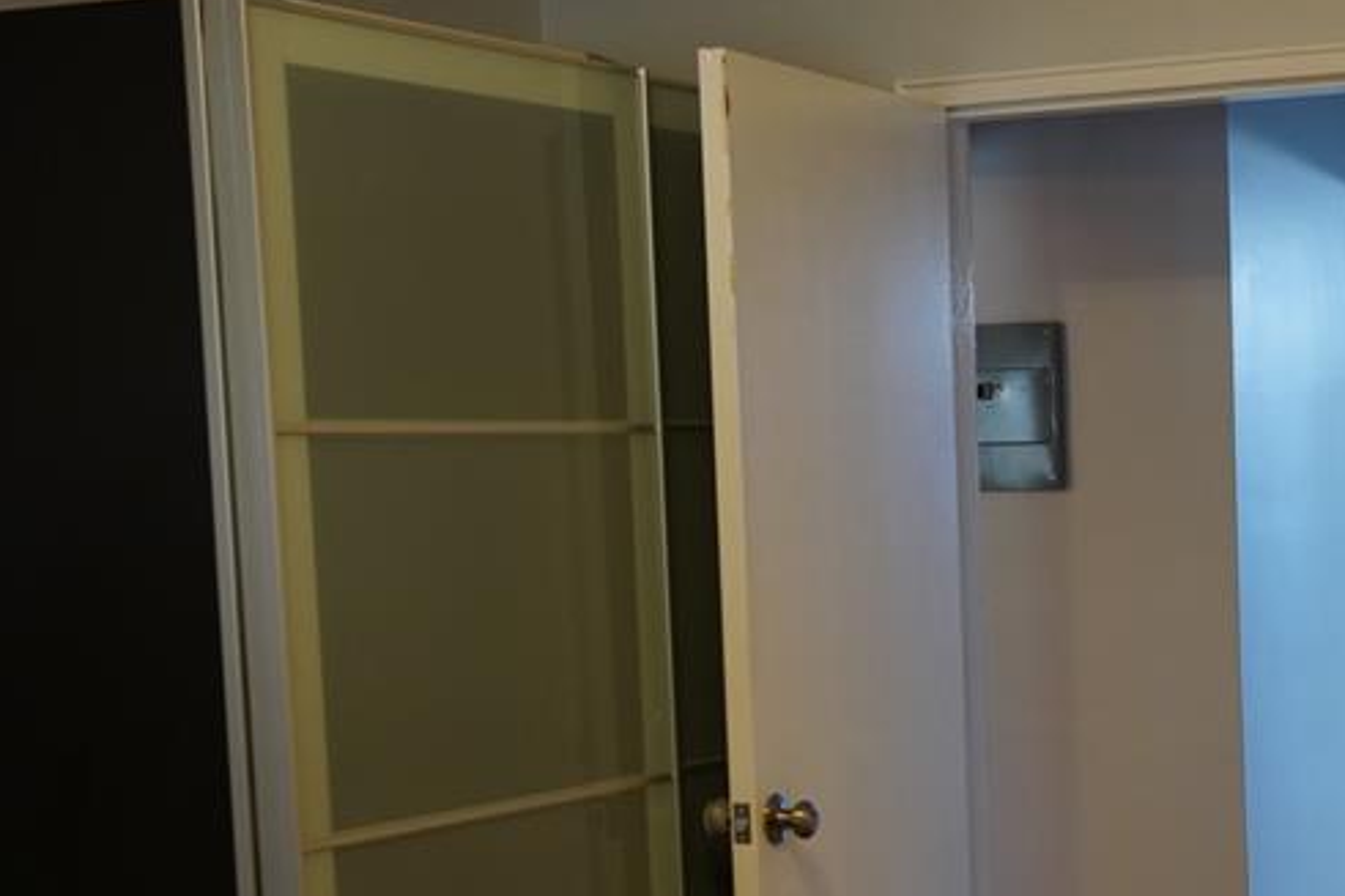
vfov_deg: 18.4
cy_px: 778
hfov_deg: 26.6
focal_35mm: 73
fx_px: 2726
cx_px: 1263
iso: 1600
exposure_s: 1/160
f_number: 2.8
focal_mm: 35
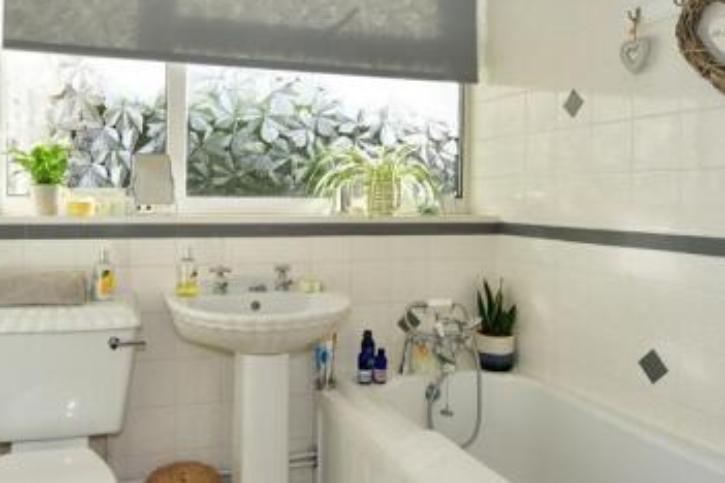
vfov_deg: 46.1
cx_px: 289
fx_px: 564
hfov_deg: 64.9
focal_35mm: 28
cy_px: 193
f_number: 8
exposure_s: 1/200
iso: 160
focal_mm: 10
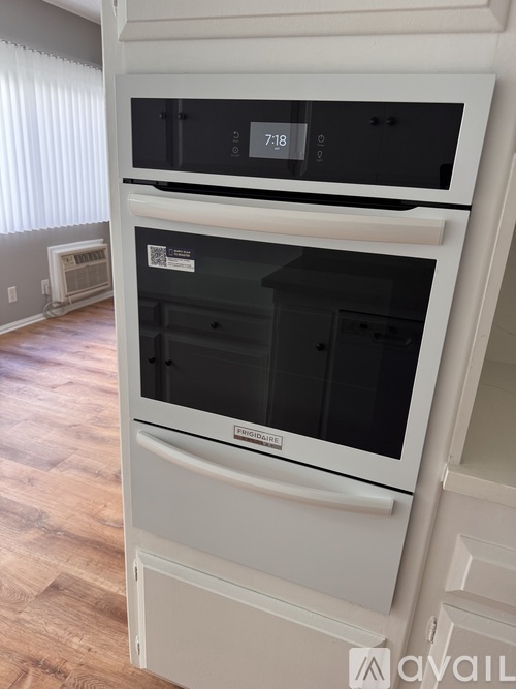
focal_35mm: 24
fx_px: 477
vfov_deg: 71.6
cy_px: 344
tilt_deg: -20.2
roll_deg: -1.9
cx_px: 258
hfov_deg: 56.8
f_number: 1.78
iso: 200
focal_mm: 6.76
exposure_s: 1/62
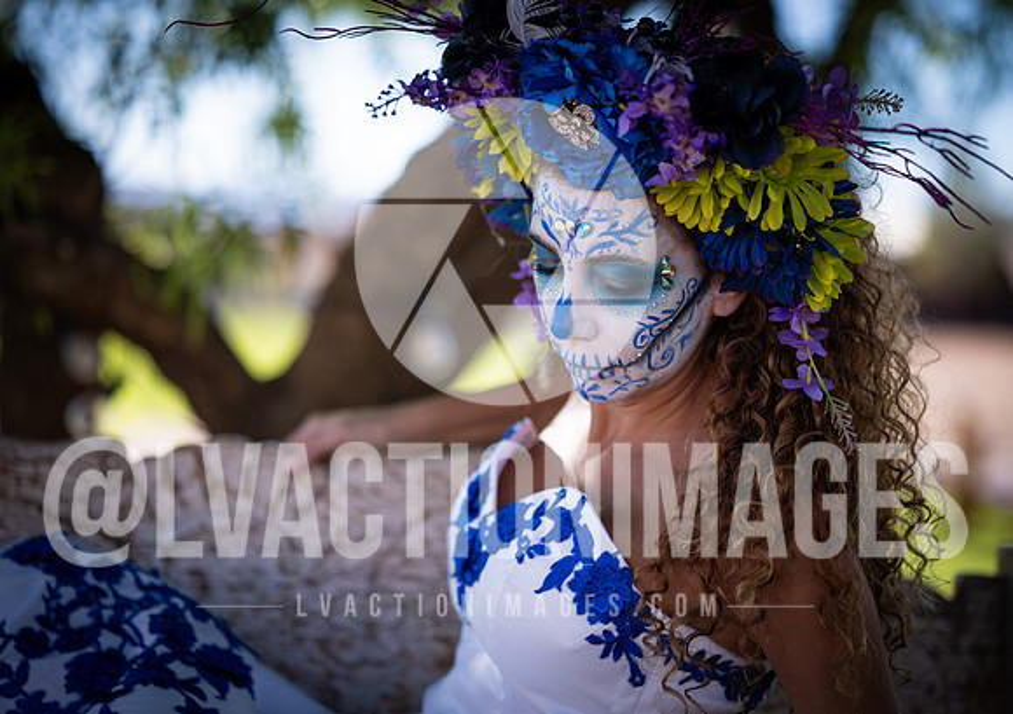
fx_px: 2529
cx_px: 506
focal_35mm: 88
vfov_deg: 16.1
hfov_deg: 22.6
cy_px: 357
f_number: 1.8
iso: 100
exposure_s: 1/1600
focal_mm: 85
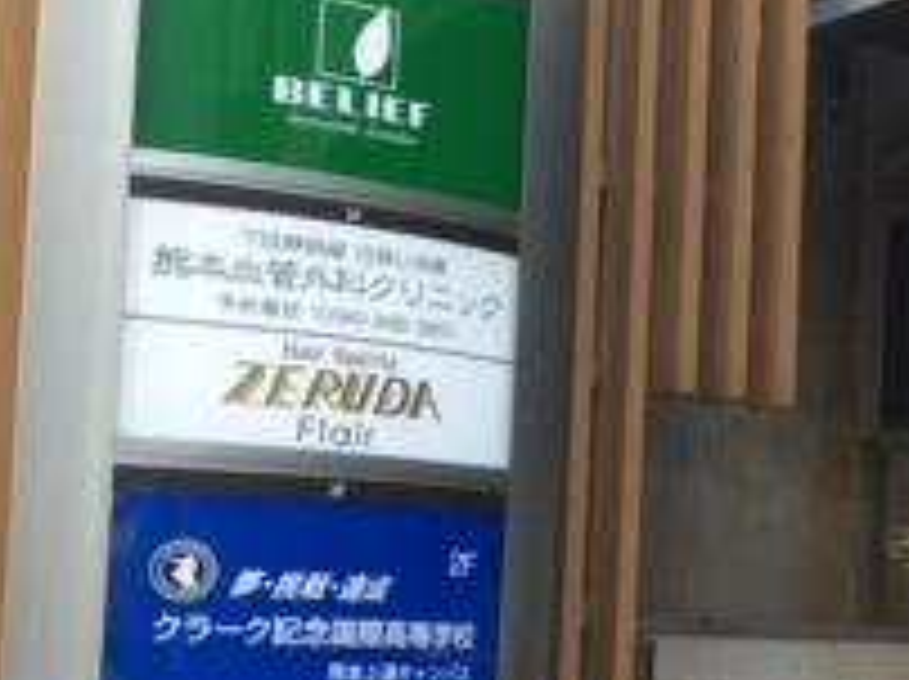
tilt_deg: +3.3
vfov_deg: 15.9
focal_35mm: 92
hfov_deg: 18.9
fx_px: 2413
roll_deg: -1.1
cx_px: 1341
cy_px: 531
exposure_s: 1/120
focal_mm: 4.15
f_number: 2.2
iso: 40
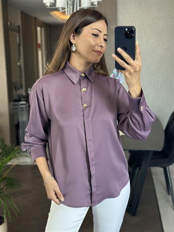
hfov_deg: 30.3
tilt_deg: -18.1
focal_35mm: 48
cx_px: 87
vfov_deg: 39.6
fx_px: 321
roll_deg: +1.8
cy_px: 116
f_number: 1.78
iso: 125
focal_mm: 6.86
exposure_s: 1/75
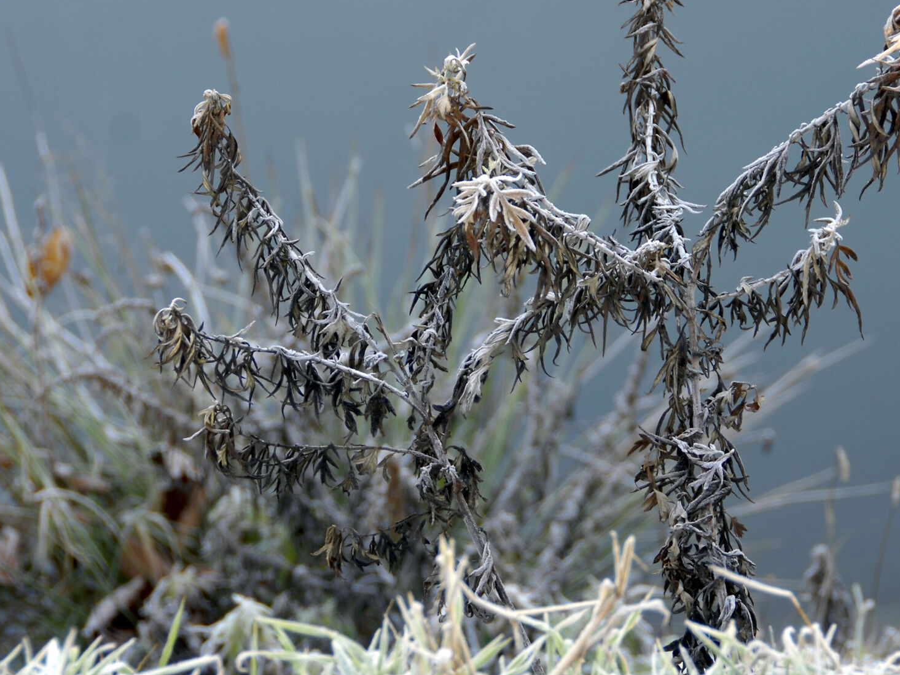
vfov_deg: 6.6
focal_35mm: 225
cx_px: 477
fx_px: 5845
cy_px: 260
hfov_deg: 8.8
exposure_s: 1/40
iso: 100
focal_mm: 95
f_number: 5.3
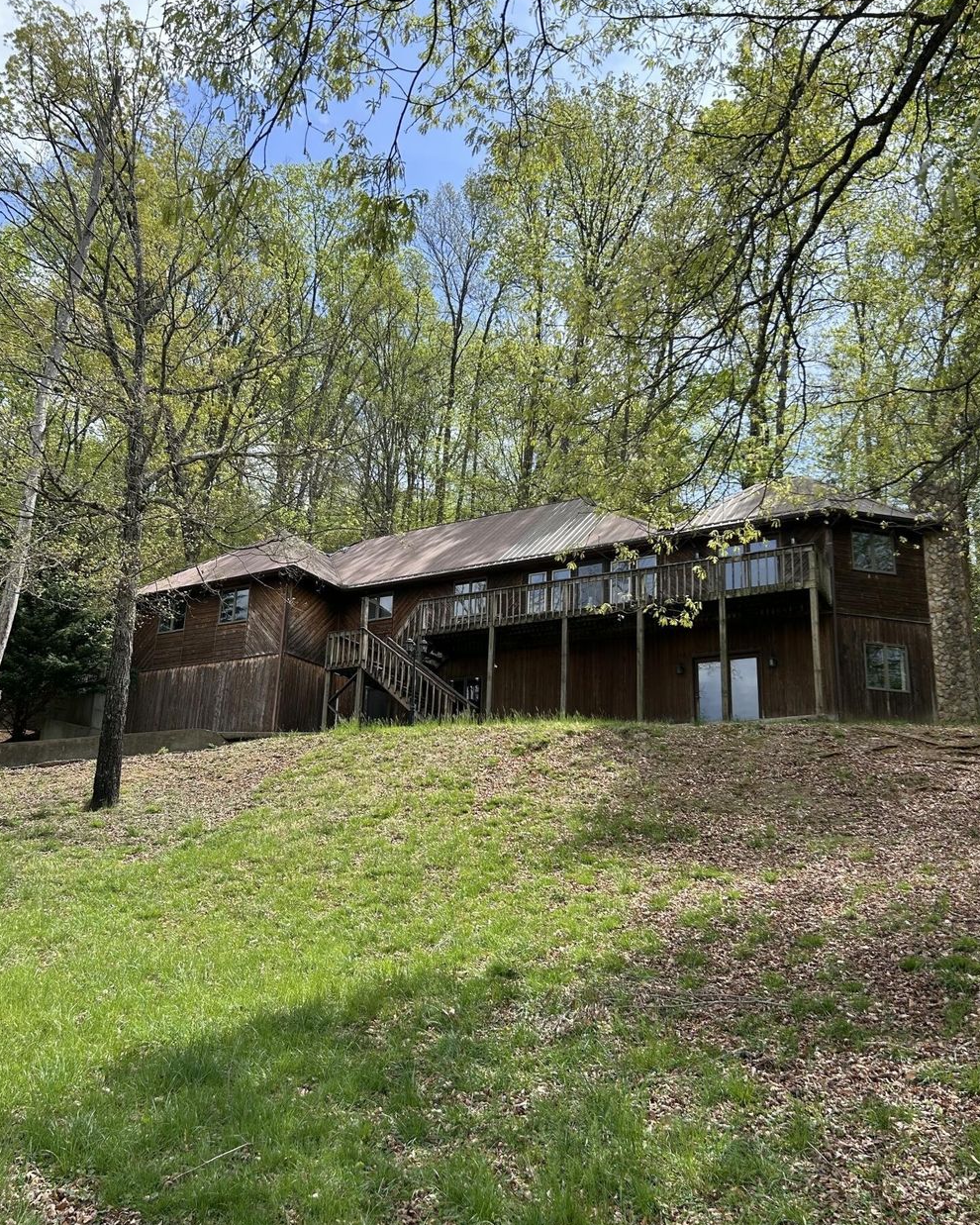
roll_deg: -2.2
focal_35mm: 28
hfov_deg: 51.5
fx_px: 1015
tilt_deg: +16.1
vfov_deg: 62.2
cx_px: 502
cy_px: 645
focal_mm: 5.7
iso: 50
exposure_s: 1/2008
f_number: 1.5
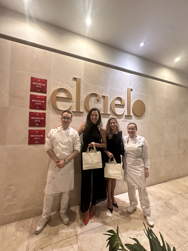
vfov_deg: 102.1
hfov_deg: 85.7
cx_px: 94
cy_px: 126
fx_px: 101
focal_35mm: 14
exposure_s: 1/60
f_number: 2.2
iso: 640
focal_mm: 2.22
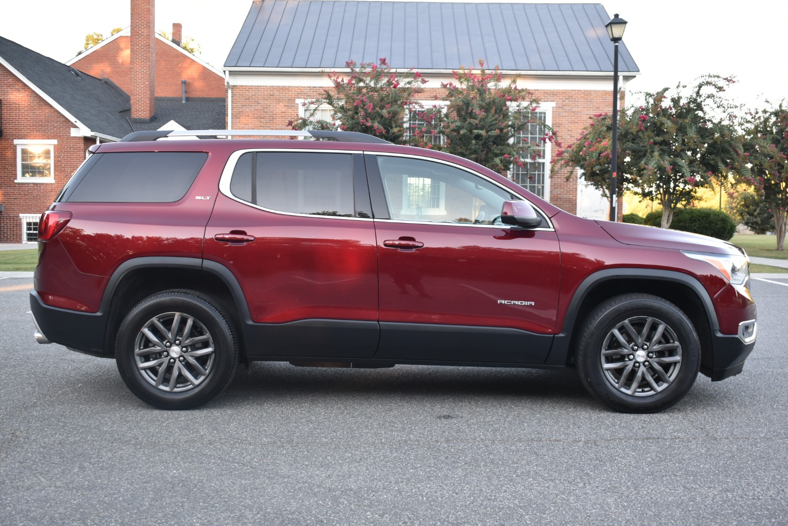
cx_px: 394
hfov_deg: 51.3
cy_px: 263
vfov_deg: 35.5
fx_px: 821
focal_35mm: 38
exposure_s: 1/100
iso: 400
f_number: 5
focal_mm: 25
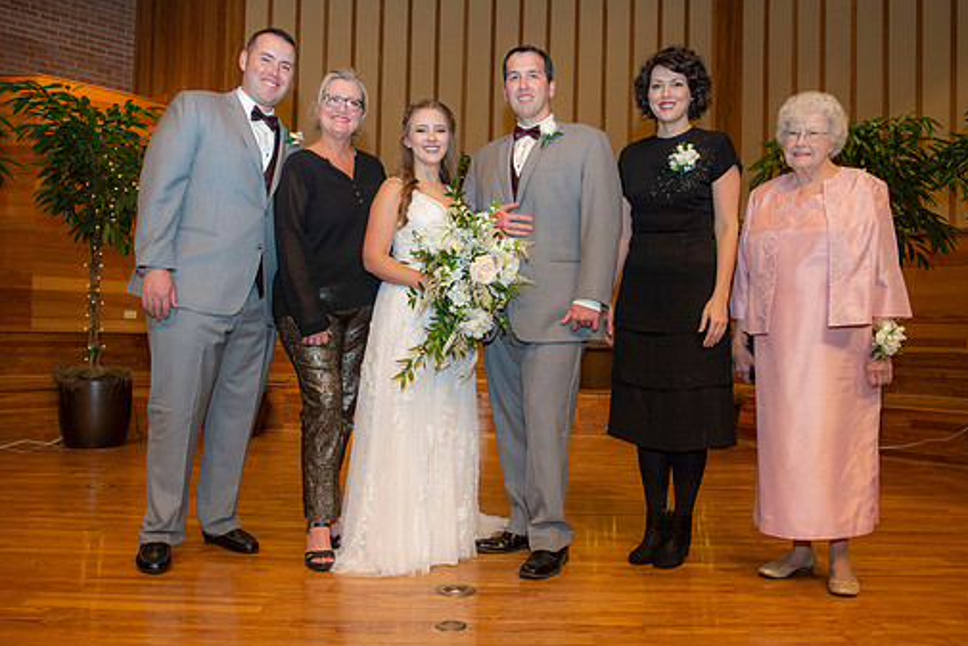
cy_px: 334
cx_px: 493
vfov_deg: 42.3
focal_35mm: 31
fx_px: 834
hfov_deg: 60.3
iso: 800
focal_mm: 27
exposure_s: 1/200
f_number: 3.5
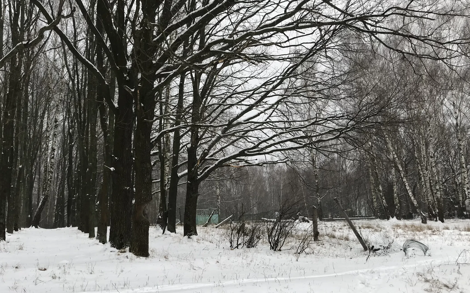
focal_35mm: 34
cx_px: 216
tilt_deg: +11.9
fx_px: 435
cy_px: 173
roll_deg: +2.9
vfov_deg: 37.1
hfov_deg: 56.6
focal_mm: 3.99
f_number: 1.8
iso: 20
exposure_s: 1/363
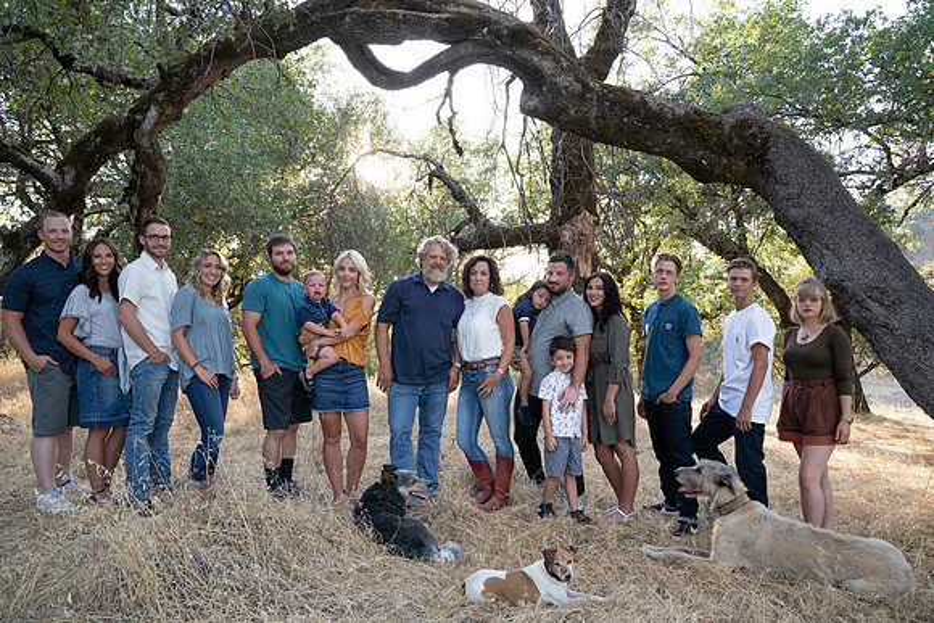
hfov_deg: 65.5
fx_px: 727
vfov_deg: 46.4
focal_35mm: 28
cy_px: 312
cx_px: 467
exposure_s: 1/125
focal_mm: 28
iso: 320
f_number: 6.3
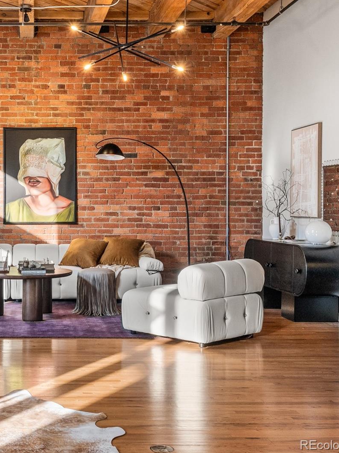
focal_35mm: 51
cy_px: 225
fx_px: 666
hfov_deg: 27.4
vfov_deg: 37.5
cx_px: 27
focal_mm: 23.5
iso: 500
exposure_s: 1/40
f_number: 8
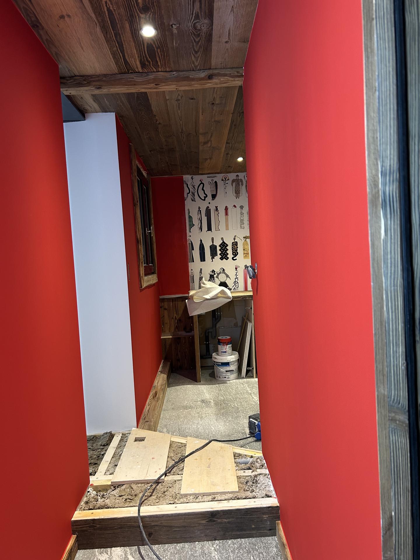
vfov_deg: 67.3
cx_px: 210
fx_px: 421
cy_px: 280
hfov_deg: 53.1
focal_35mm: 26
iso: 200
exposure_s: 1/50
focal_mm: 5.7
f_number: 1.5
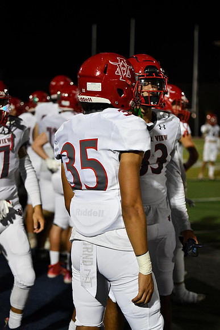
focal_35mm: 70
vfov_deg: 28.8
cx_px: 110
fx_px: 641
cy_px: 165
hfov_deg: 19.5
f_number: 2.8
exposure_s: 1/1250
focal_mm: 70
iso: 2800
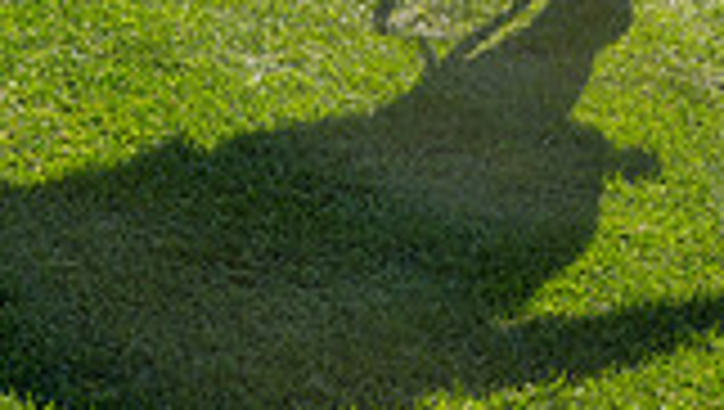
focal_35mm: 111
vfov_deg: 9.8
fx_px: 2133
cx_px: 670
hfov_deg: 18.9
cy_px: -541
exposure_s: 1/400
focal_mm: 38
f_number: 5.6
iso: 100
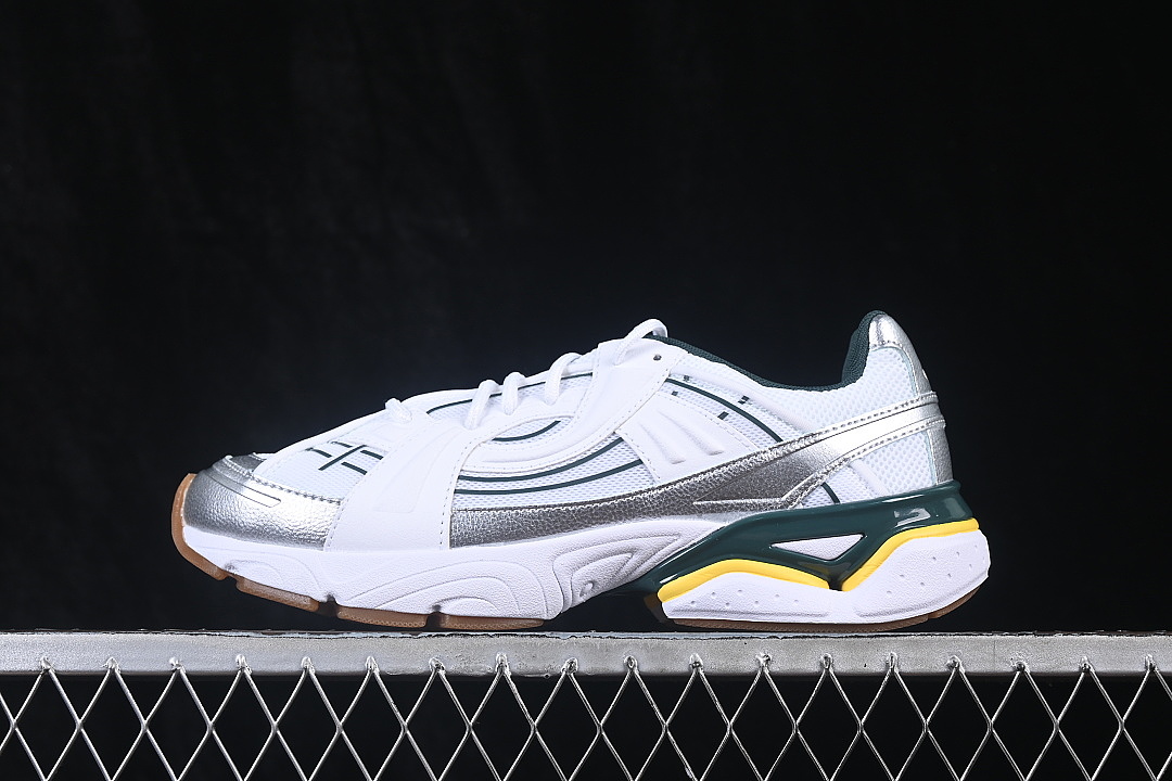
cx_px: 586
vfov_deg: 18.2
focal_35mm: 75
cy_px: 390
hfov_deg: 27.0
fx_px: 2441
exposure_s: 1/80
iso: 160
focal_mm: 50
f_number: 8
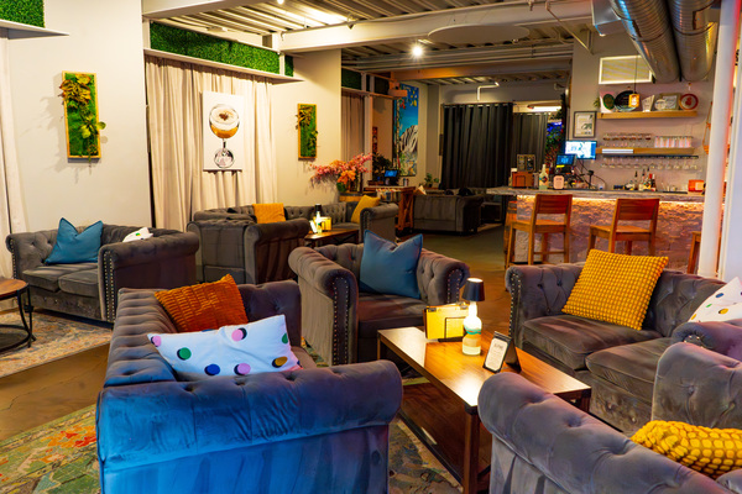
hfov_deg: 65.5
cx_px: 371
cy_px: 247
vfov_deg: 46.4
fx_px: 577
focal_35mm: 28
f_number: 9
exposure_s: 1/30
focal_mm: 28
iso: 5000
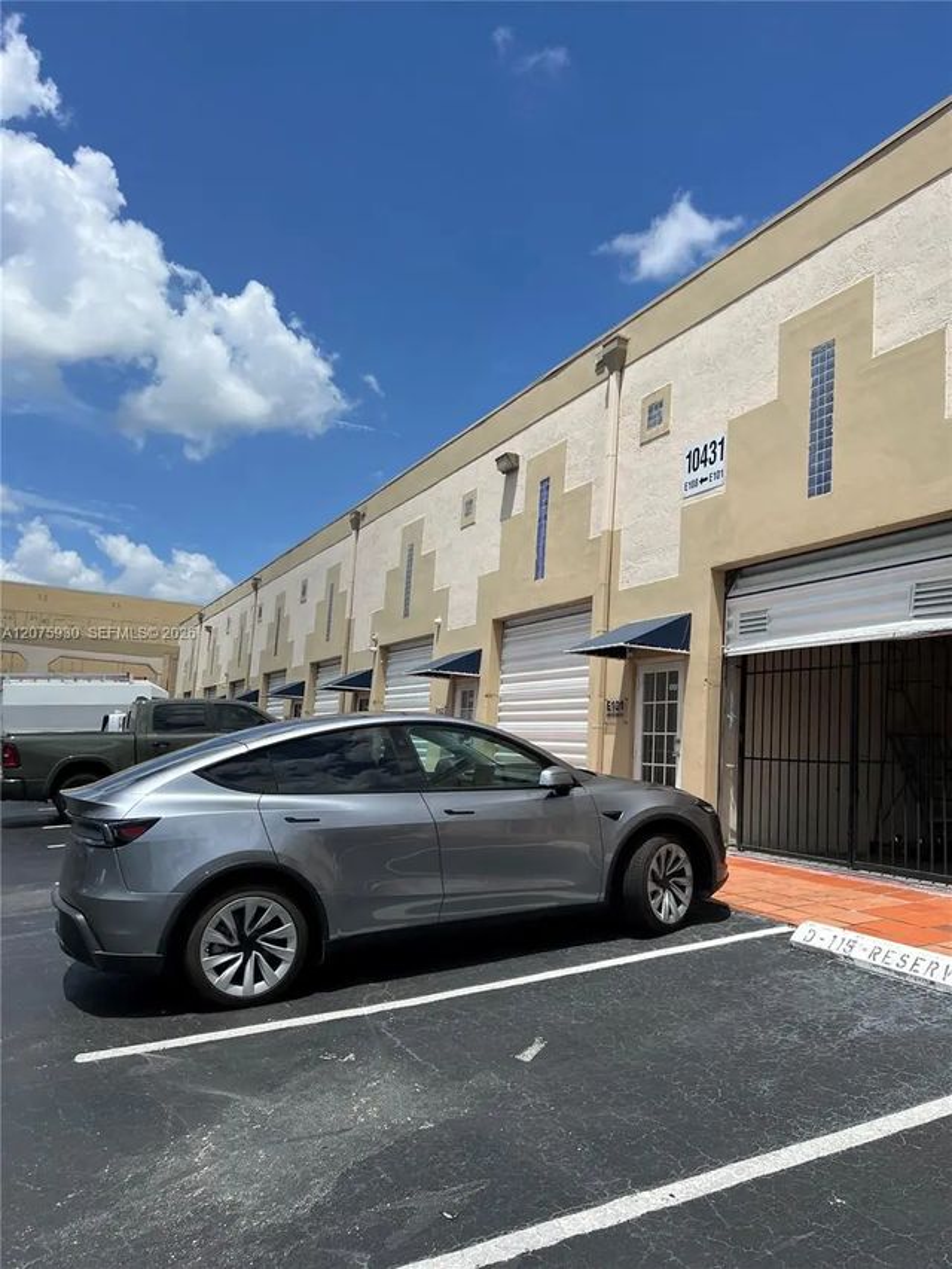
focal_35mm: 26
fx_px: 953
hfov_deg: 53.1
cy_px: 634
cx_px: 476
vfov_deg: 67.3
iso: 50
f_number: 1.5
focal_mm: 5.7
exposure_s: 1/6579
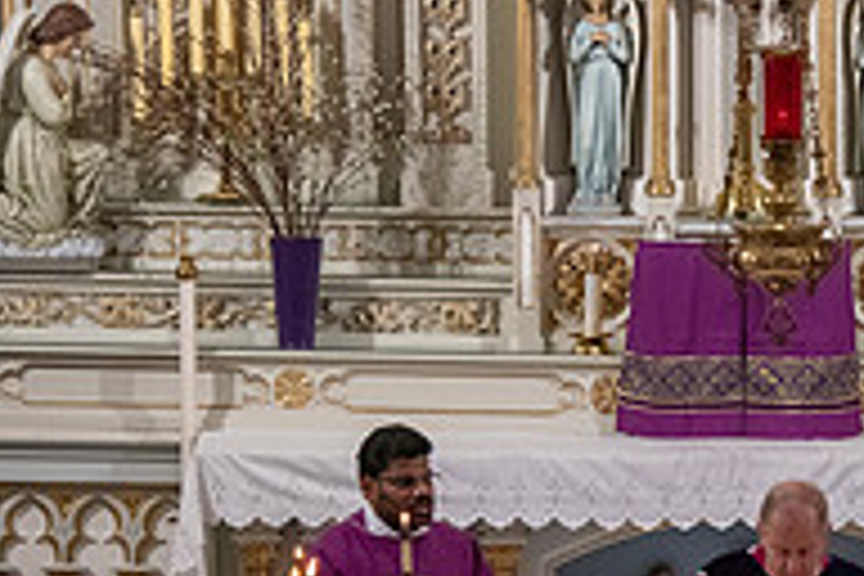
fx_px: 8831
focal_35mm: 368
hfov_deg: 5.6
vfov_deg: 3.7
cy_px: 560
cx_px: 900
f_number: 9
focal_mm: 122
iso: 4000
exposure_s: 1/100
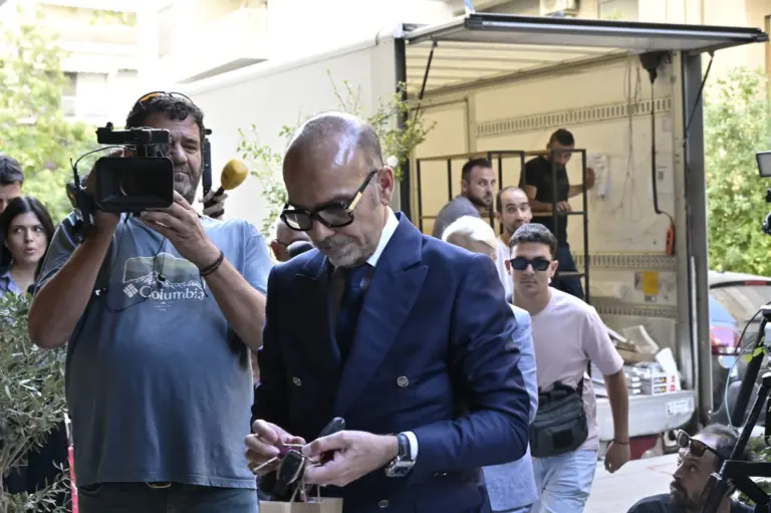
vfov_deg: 23.7
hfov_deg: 35.1
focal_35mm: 57
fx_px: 1220
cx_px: 386
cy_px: 256
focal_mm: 57
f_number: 8
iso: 5000
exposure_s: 1/160
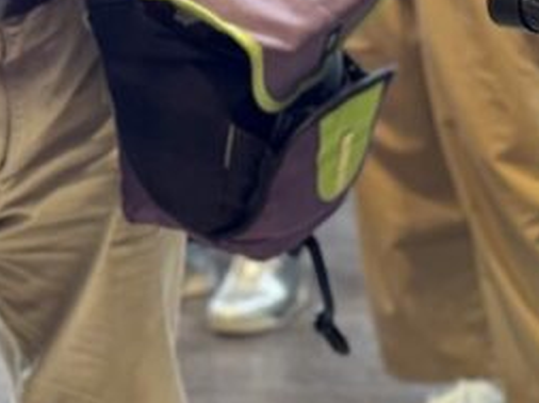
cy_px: 823
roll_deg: -0.2
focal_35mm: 228
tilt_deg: -20.9
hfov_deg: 8.5
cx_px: 824
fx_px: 3545
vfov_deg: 6.3
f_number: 1.78
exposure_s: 1/60
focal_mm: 6.86
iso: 100
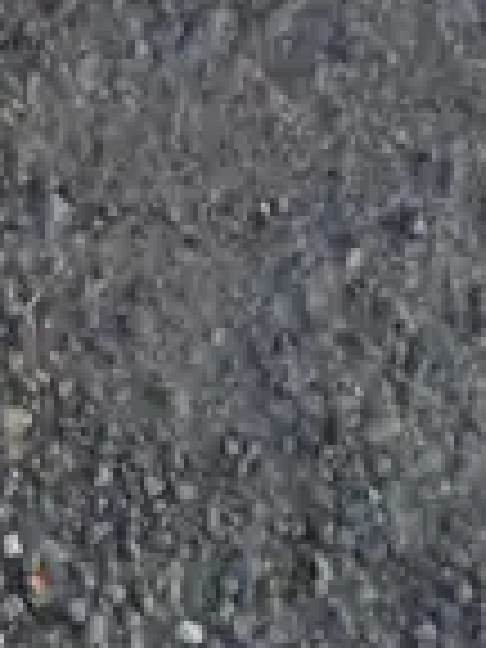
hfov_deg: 6.0
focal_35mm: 227
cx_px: -986
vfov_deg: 7.4
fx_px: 4249
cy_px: -1490
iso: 200
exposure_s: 1/125
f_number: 4.5
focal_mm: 16
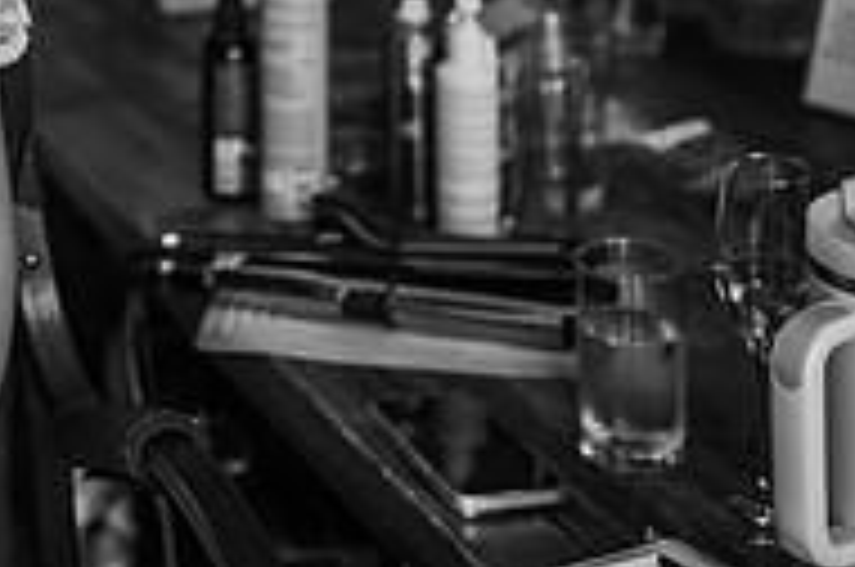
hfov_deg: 18.3
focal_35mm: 107
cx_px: -117
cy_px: -297
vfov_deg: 12.1
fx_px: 2537
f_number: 2
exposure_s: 1/200
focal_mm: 35
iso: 125
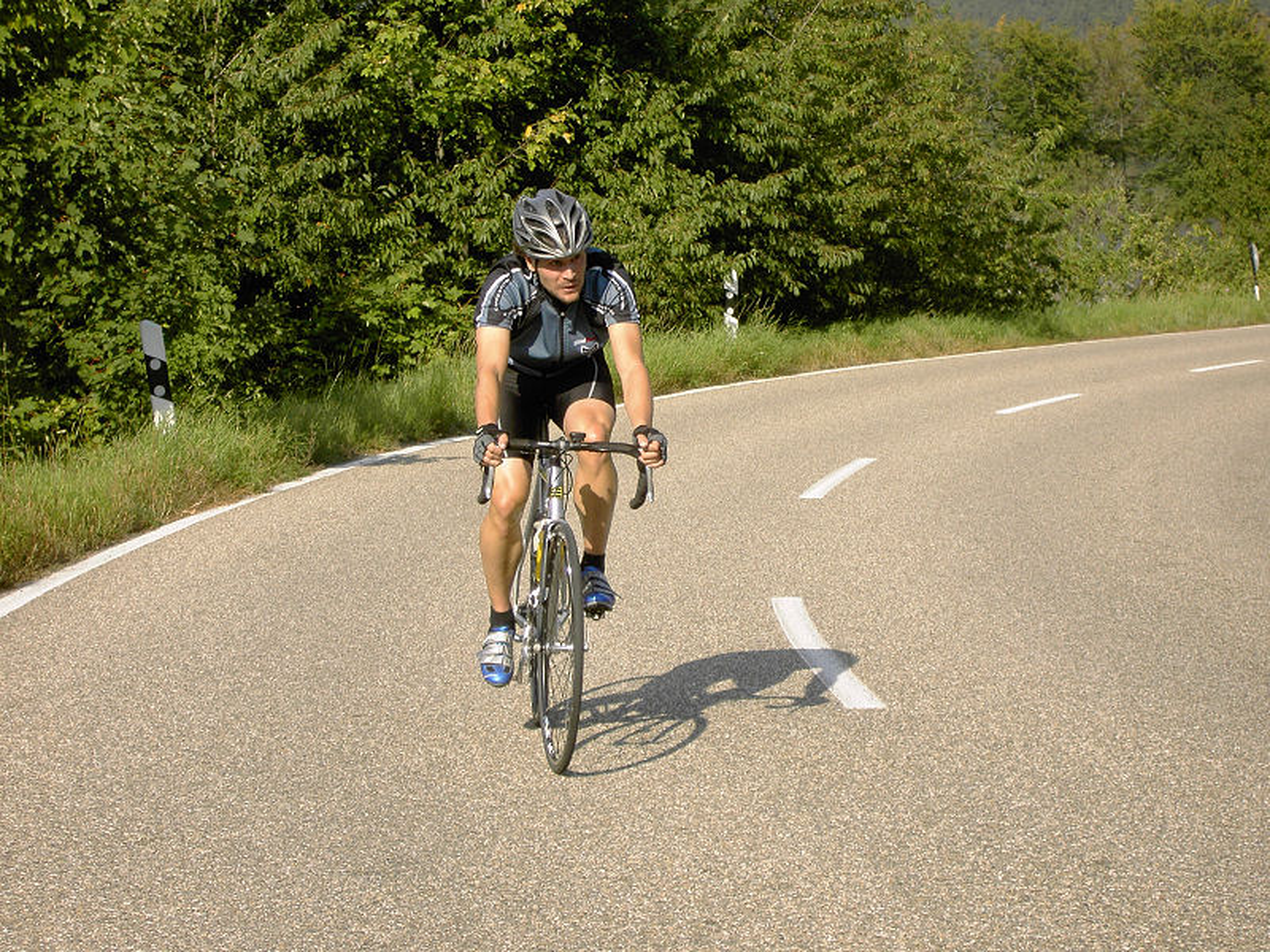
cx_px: 635
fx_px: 3852
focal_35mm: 105
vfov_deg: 14.1
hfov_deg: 18.7
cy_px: 476
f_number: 5.6
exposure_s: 1/400
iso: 100
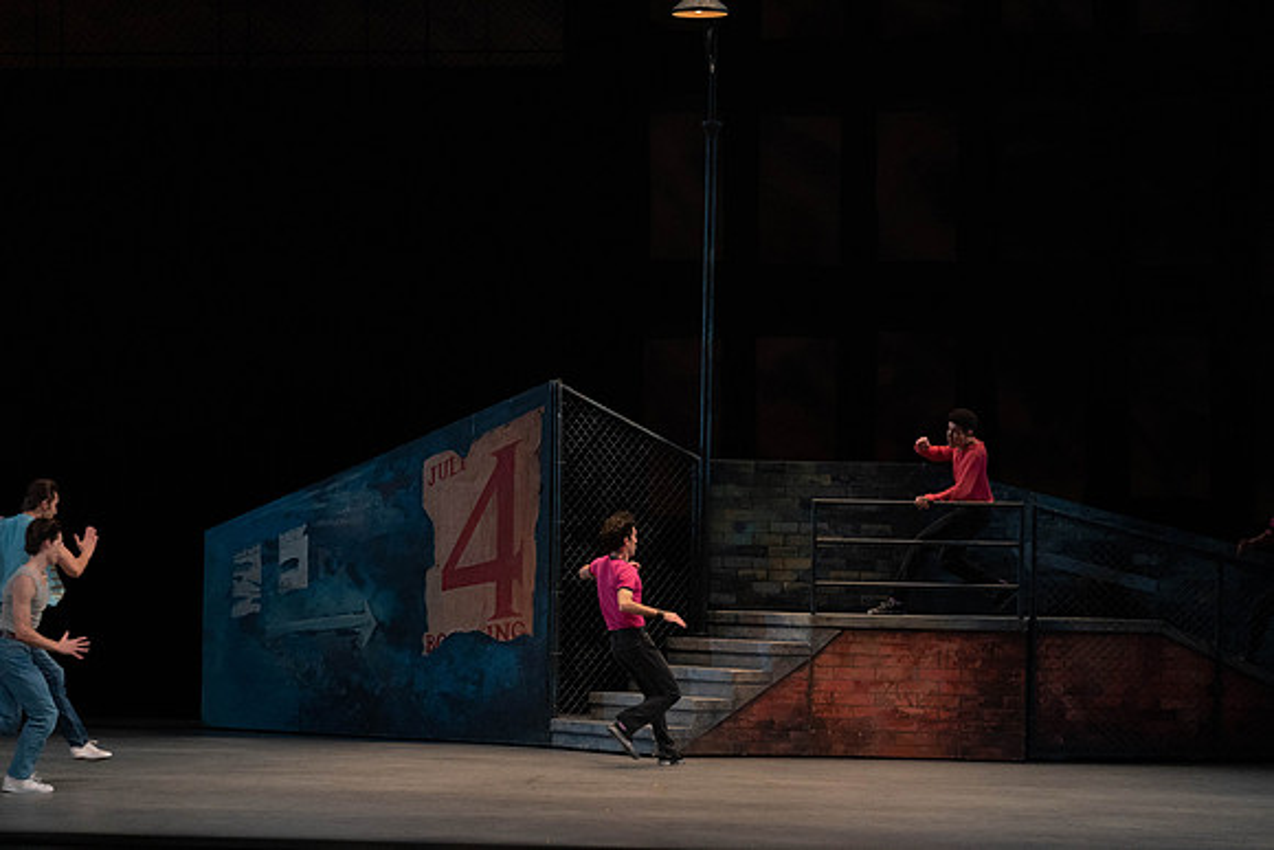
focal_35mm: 118
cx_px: 637
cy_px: 425
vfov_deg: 11.6
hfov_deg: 17.3
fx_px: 4177
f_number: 4.5
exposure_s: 1/400
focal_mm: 118
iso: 3200
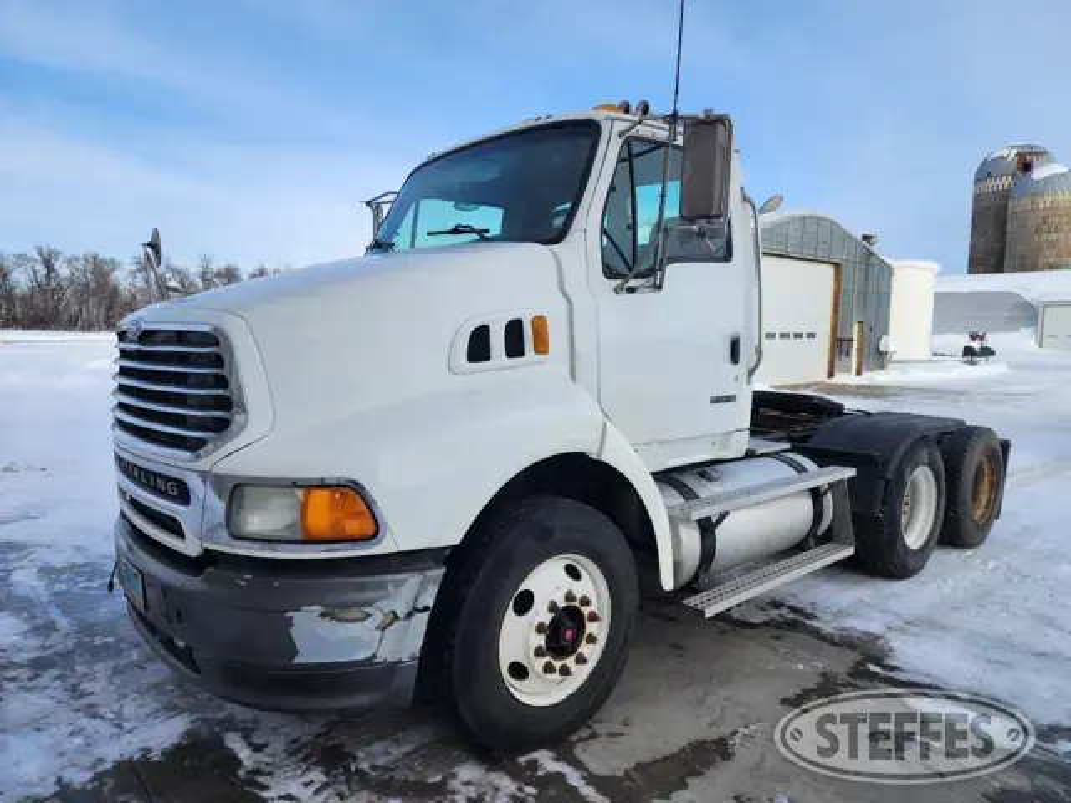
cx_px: 536
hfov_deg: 73.9
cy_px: 402
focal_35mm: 23
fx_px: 712
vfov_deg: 58.9
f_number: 1.8
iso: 12
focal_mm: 6.4
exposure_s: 1/661
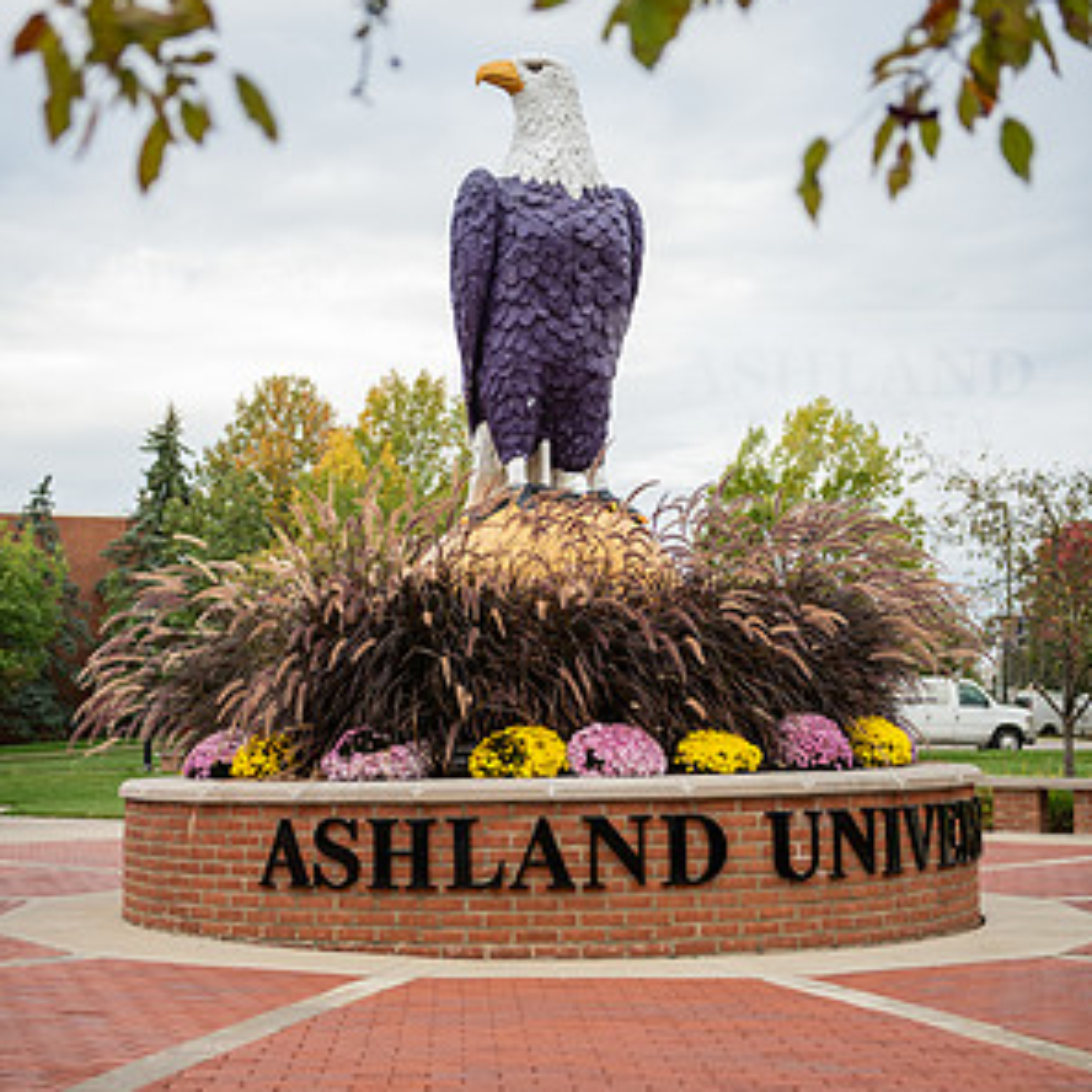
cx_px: 550
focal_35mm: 62
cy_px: 542
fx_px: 2213
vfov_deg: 27.7
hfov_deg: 27.7
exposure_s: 1/320
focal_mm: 48
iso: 160
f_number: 2.8
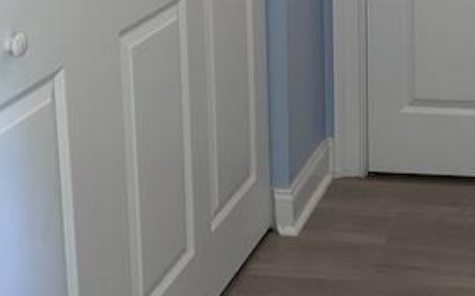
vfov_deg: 15.5
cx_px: 502
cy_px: -112
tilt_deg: -8.1
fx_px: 1022
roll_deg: +0.1
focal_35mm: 79
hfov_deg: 24.6
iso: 50
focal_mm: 4.2
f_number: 1.6
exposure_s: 1/24
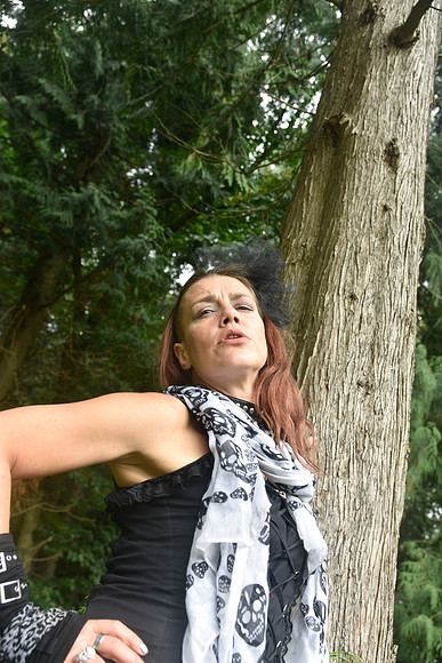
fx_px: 718
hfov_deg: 34.2
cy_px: 332
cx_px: 221
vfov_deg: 49.5
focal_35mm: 39
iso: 100
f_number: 5
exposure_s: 1/100
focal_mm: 26
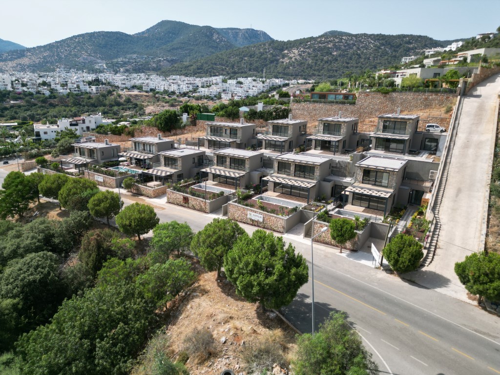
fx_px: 347
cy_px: 188
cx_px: 250
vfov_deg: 56.8
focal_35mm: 24
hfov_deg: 71.6
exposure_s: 1/3000
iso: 200
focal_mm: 6.72
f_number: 1.7
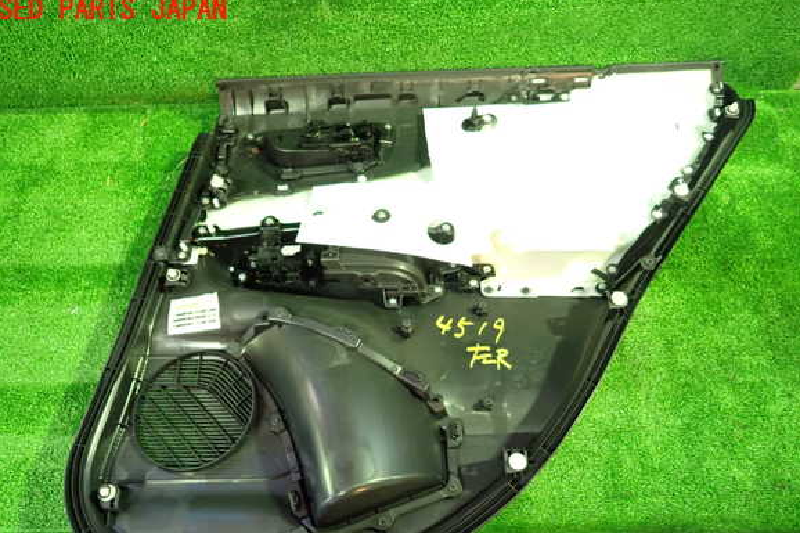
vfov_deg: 47.8
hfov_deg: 67.4
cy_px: 305
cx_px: 390
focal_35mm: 27
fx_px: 600
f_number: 2
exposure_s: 1/25
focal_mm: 4.5
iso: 800
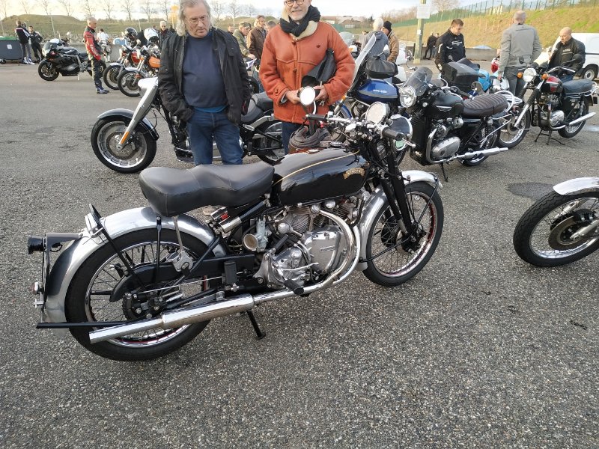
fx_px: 415
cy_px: 224
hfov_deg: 71.6
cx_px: 300
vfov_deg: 56.8
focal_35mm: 24
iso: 250
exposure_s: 1/209
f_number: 1.9
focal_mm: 3.94
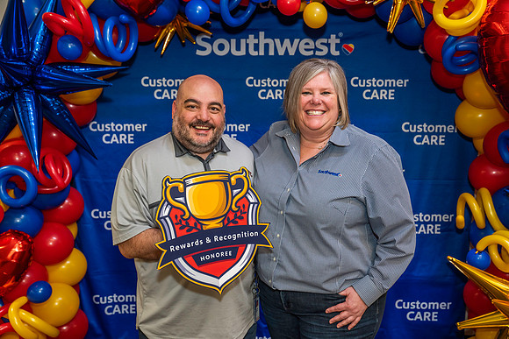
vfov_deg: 33.4
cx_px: 254
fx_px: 566
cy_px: 170
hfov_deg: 48.4
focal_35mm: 40
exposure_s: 1/160
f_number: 4
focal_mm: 40
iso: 1250
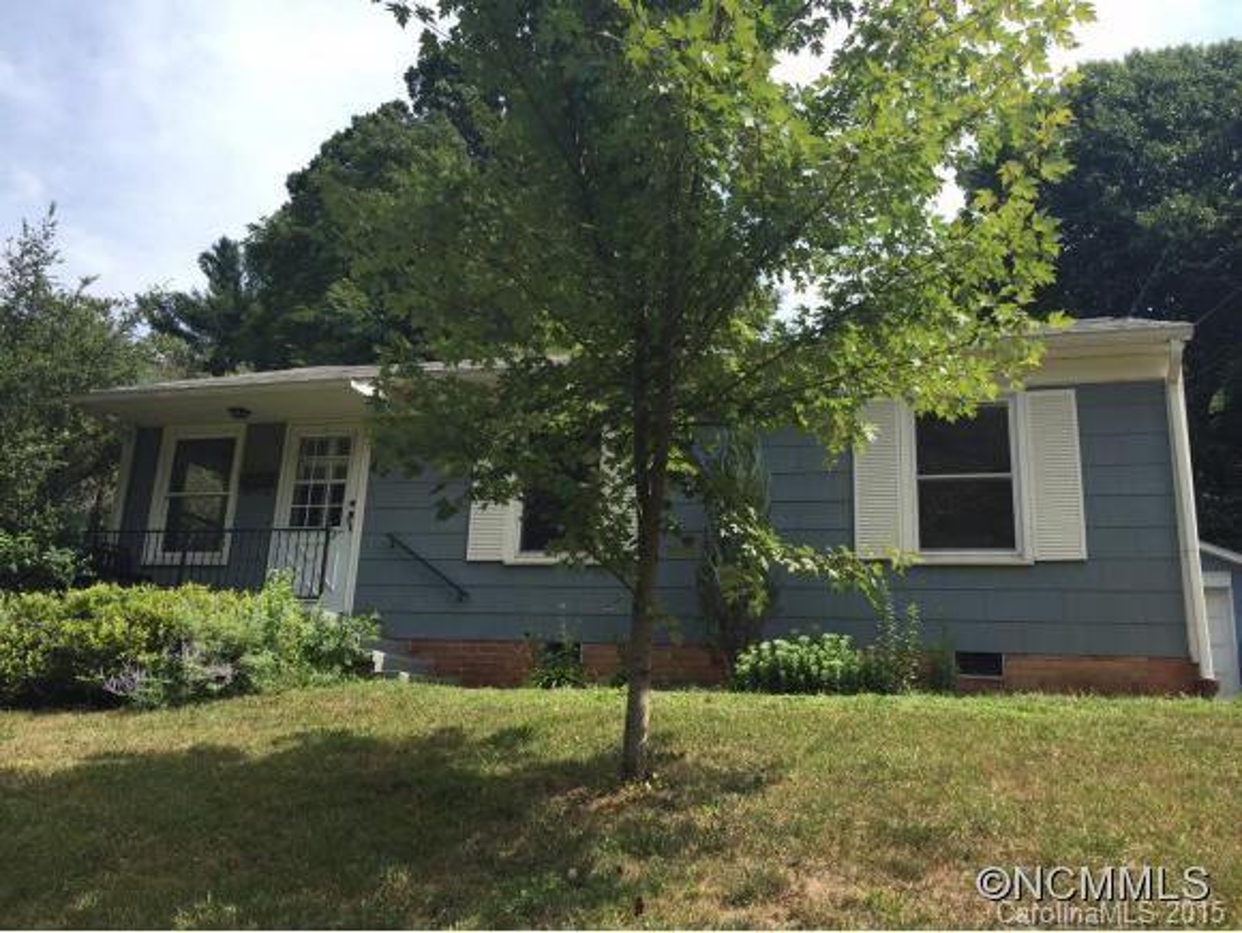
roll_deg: -3.2
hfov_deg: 61.6
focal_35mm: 29
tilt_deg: +14.3
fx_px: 1041
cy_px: 466
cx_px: 621
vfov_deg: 48.3
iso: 32
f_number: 2.2
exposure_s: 1/1163
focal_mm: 4.15
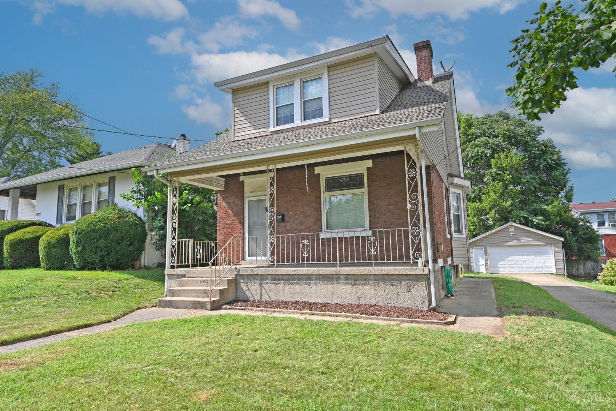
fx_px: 351
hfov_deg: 82.6
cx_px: 308
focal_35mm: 20
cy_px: 206
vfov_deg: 60.7
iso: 100
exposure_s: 1/160
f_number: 9
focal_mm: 20.5
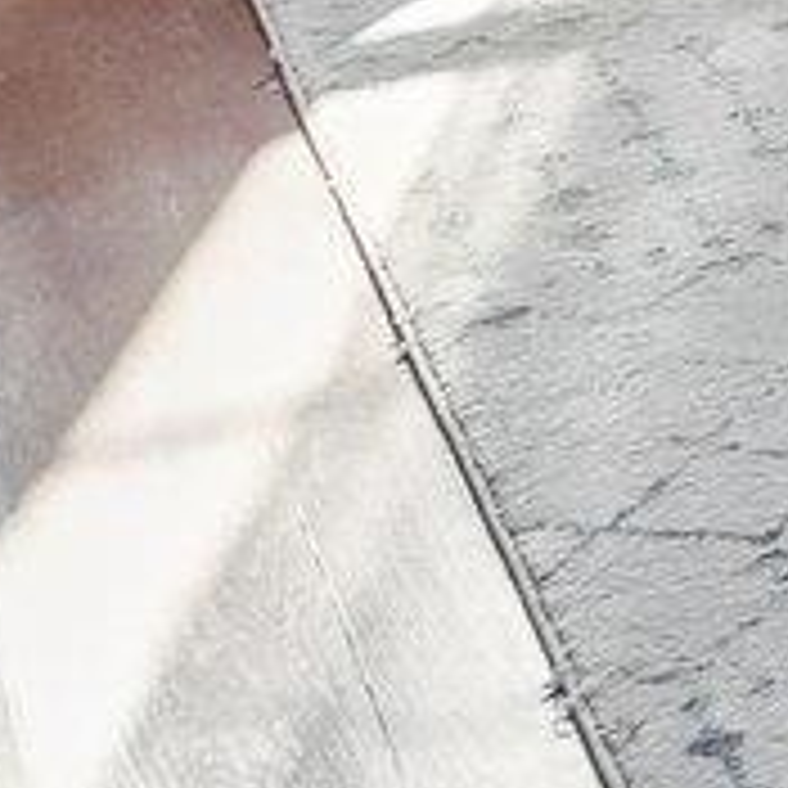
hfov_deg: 7.3
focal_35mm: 159
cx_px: 3314
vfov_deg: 8.7
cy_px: -1722
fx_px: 4095
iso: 1600
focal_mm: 16
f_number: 8
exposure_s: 1/40
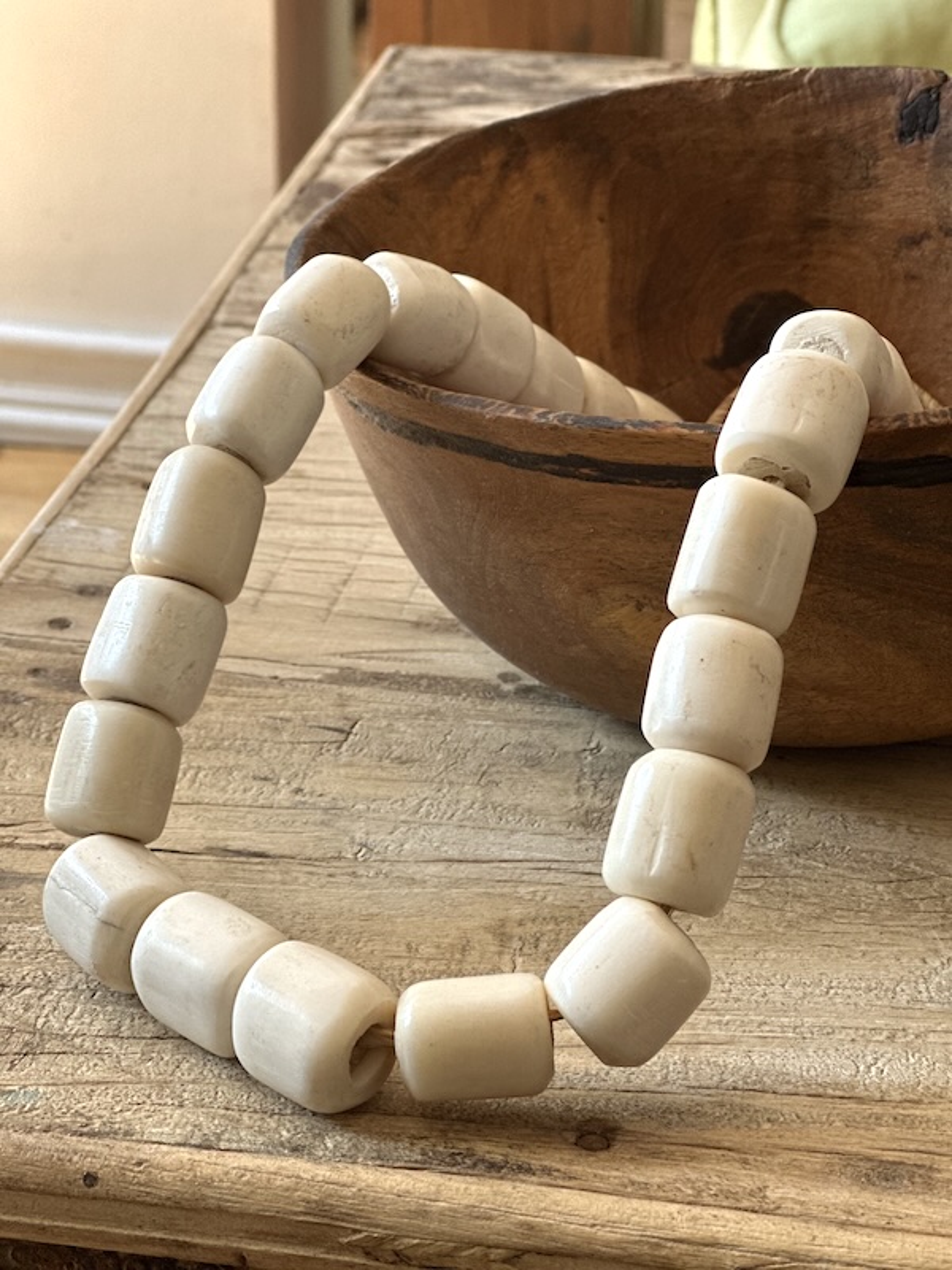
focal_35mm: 77
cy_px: 635
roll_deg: -1.2
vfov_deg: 25.3
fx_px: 2824
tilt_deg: -25.0
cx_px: 476
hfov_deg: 19.1
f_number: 2.8
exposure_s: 1/121
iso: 200
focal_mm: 9
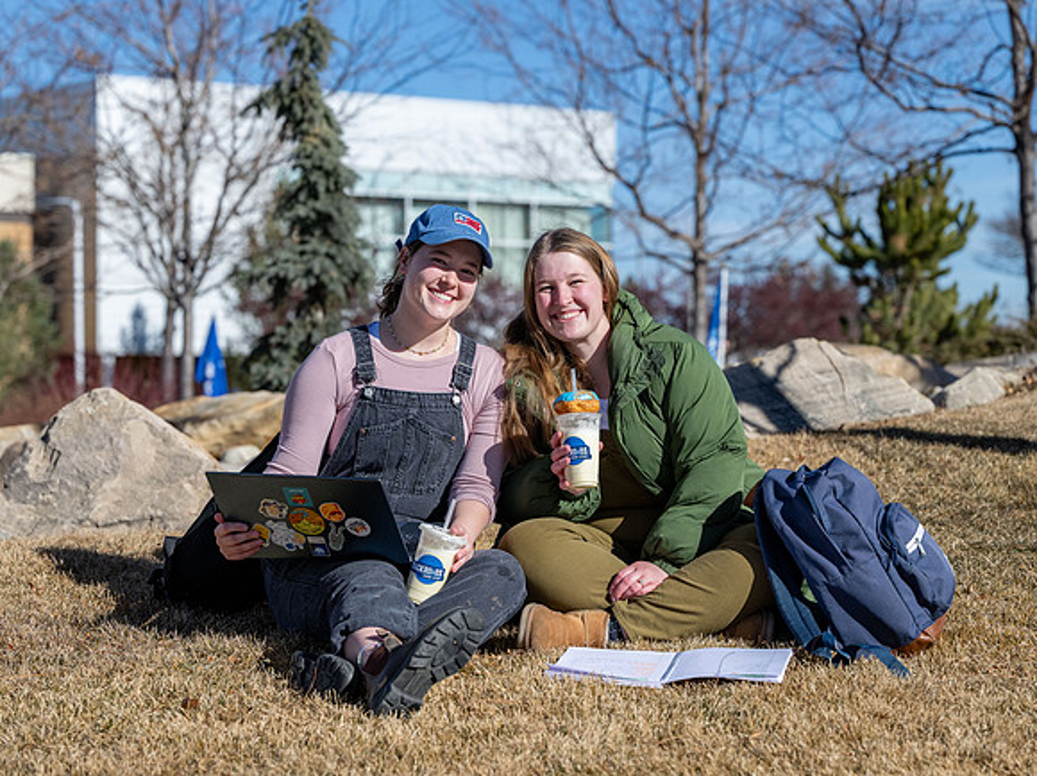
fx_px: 2535
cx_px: 498
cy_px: 341
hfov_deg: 23.1
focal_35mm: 85
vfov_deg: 17.4
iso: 640
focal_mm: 70
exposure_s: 1/10000
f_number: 3.5
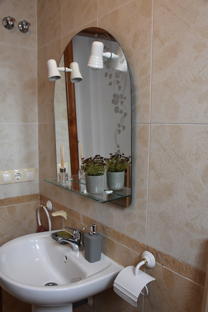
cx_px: 104
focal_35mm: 30
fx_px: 260
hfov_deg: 43.6
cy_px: 156
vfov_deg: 61.9
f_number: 5
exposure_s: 1/100
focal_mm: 20
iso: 800
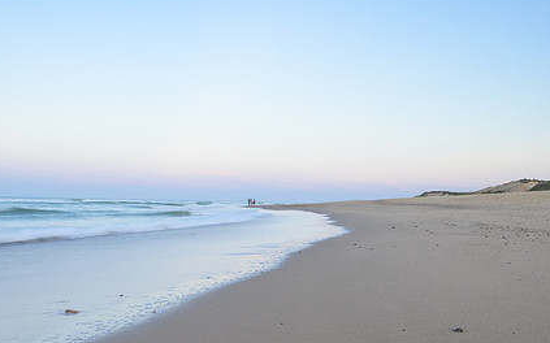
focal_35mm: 35
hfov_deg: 55.3
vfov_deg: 36.0
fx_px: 524
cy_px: 222
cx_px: 264
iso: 640
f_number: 14
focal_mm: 24
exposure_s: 1/1.67
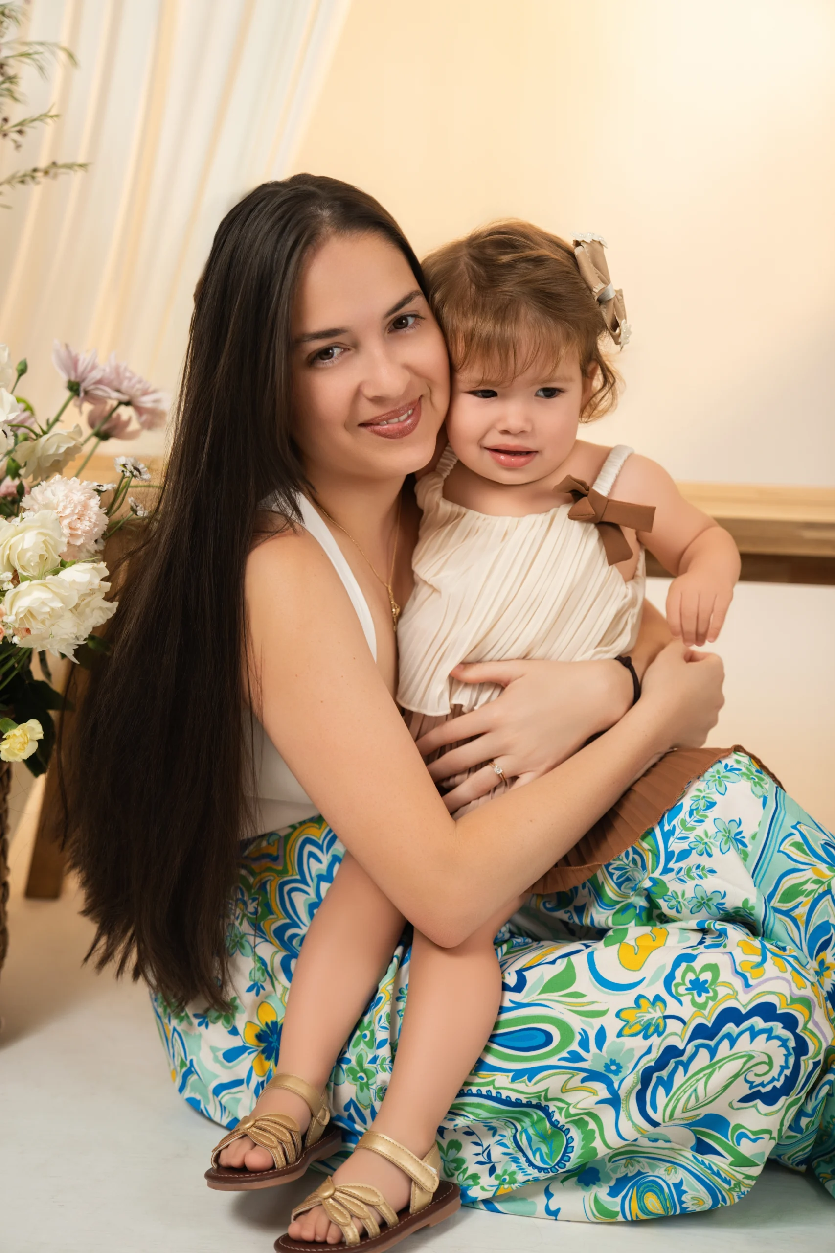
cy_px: 626
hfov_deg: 24.2
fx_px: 1948
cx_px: 418
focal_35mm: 56
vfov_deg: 35.6
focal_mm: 56
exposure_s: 1/250
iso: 320
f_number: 2.8
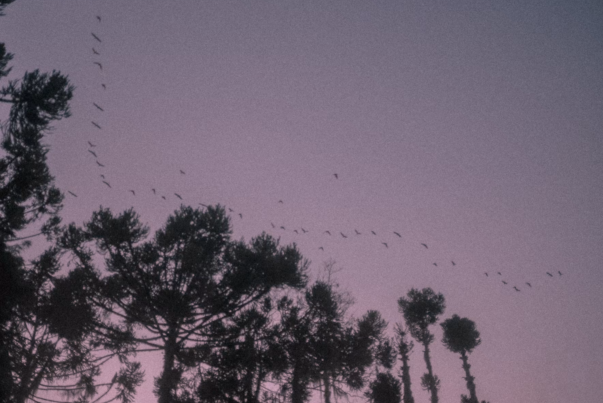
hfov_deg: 46.2
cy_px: 166
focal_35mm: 42
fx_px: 704
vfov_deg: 31.9
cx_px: 252
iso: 100
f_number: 1.4
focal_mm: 35
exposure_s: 1/500
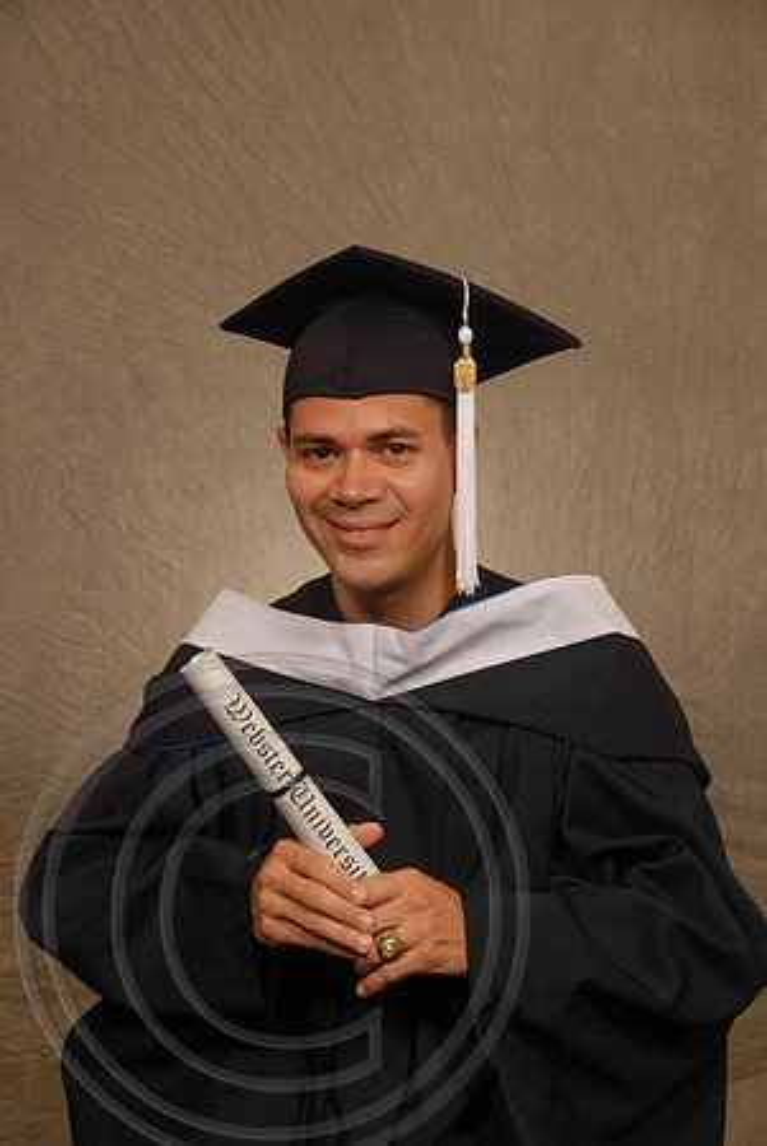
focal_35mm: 68
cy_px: 573
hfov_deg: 20.2
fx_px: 2152
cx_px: 384
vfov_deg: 29.8
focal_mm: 45
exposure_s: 1/125
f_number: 5.6
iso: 200
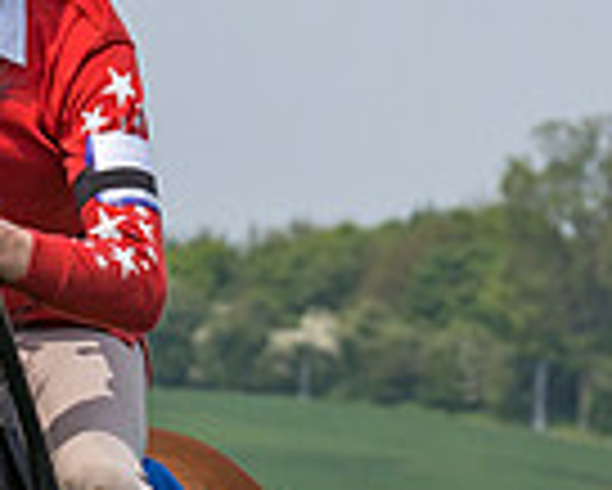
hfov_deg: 2.4
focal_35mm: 795
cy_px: 346
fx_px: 14410
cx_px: 671
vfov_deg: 1.9
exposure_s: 1/2000
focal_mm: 135
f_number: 9
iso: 400
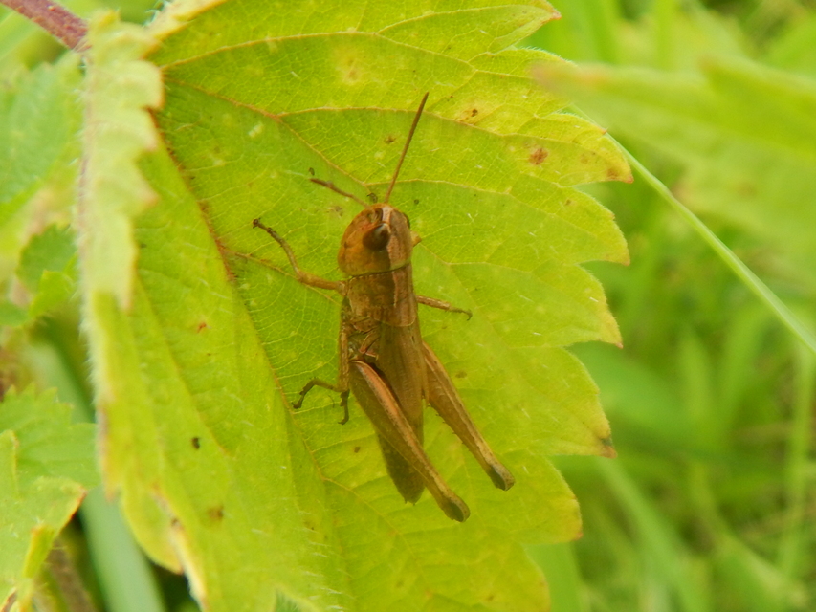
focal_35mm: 34
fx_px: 802
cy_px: 306
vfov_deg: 41.8
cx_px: 408
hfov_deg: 54.0
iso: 125
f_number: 3.3
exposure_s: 1/100
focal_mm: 6.1
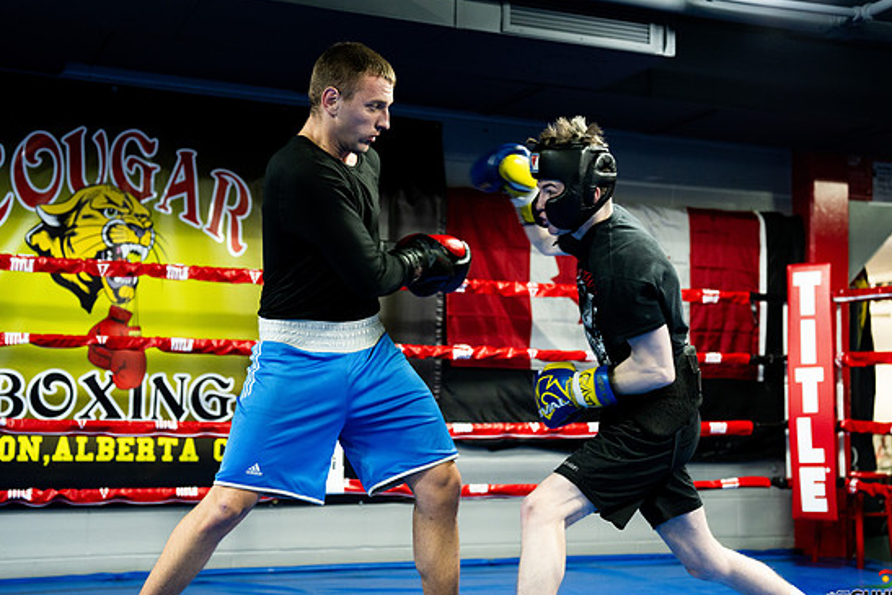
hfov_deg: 37.5
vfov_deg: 25.5
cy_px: 311
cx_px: 465
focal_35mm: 53
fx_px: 1313
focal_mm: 50
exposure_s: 1/400
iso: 2500
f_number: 2.5
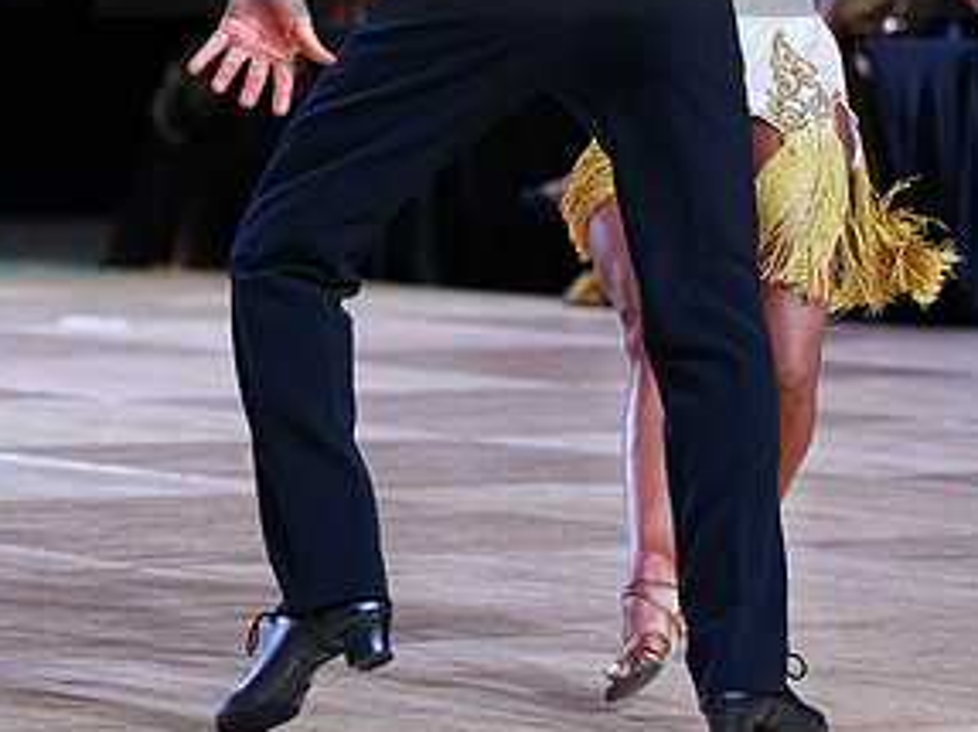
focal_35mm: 268
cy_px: -95
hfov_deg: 7.4
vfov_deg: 5.5
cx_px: 567
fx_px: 7569
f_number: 4
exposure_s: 1/500
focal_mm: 138
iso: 2000
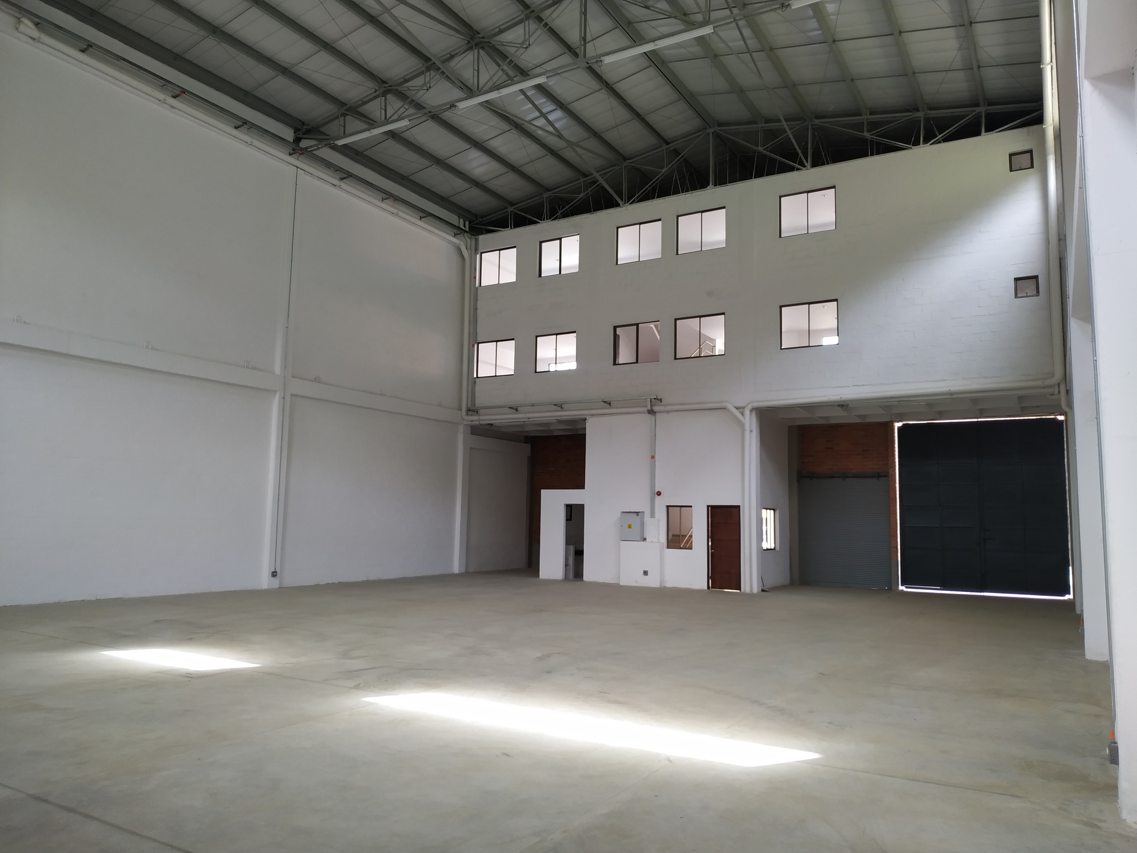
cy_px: 426
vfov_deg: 56.8
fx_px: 788
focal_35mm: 24
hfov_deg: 71.6
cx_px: 568
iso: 200
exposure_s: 1/120
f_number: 1.9
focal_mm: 3.94
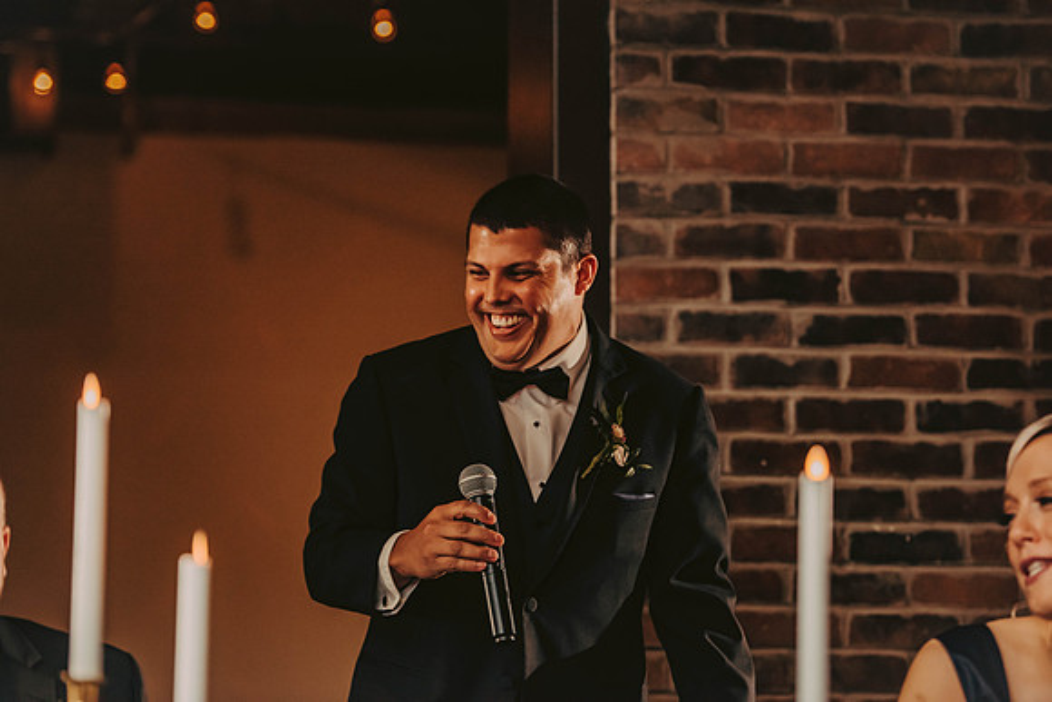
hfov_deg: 19.5
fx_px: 3069
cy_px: 351
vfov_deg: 13.0
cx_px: 526
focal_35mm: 105
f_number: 3.2
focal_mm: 105
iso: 1600
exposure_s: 1/200
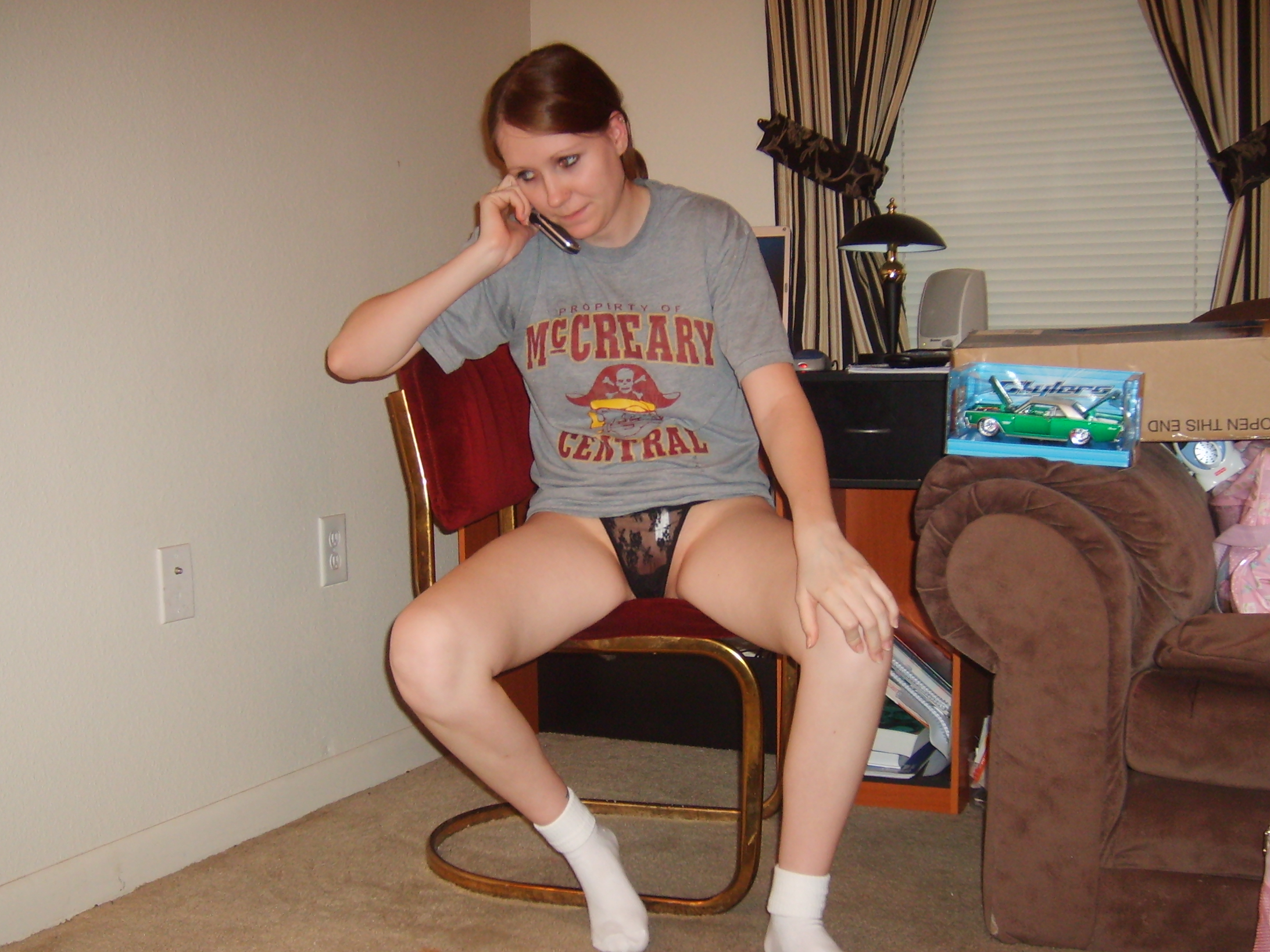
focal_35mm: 41
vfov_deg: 35.1
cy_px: 522
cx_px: 599
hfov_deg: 45.8
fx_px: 1504
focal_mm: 5.8
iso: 100
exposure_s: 1/45
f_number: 2.8
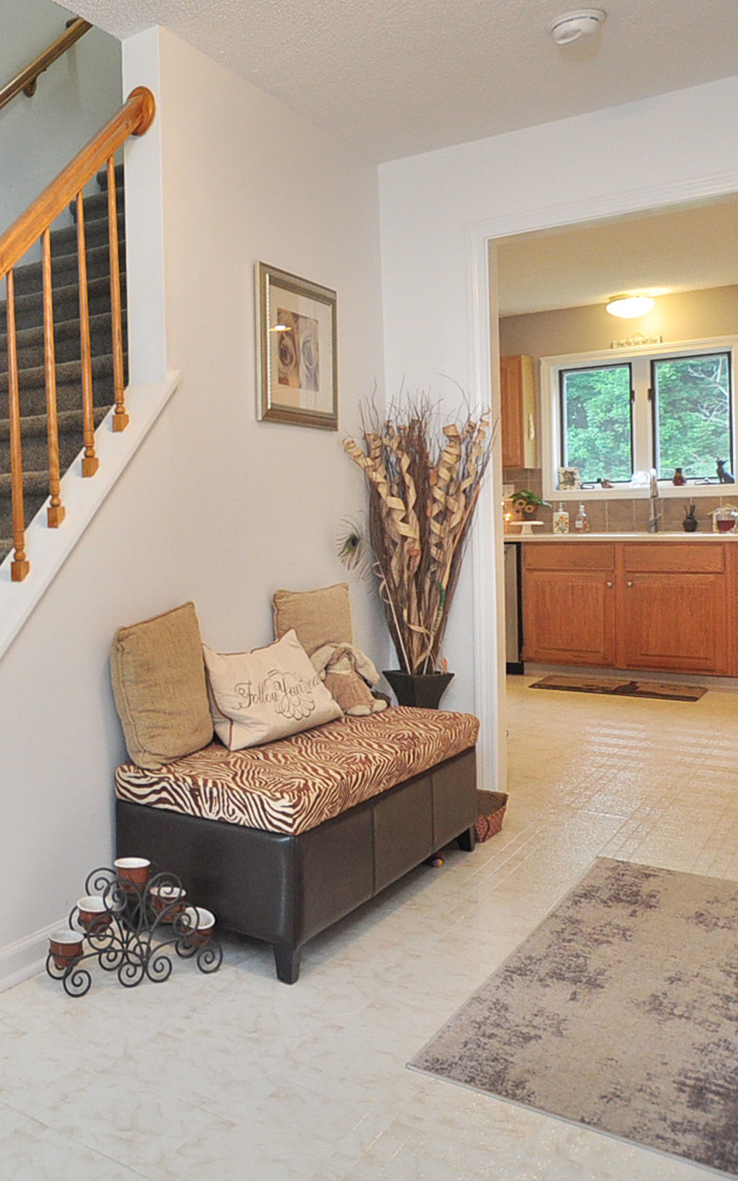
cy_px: 512
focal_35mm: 29
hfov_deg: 35.3
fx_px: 934
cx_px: -118
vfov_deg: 64.4
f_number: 4
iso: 640
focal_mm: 10
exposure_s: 1/80
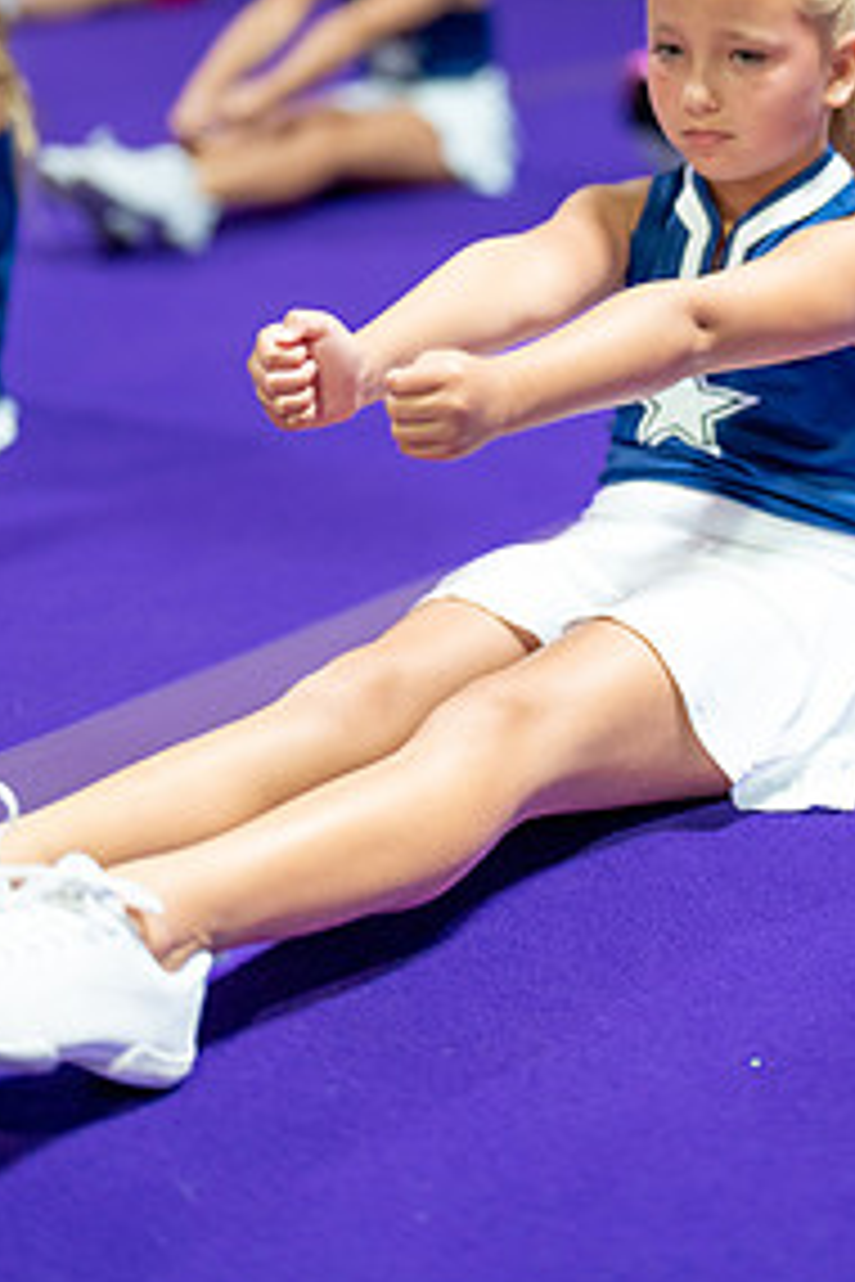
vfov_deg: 25.4
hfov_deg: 17.2
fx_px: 2814
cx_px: 603
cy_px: 342
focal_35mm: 79
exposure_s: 1/1000
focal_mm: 50
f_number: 1.2
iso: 1600
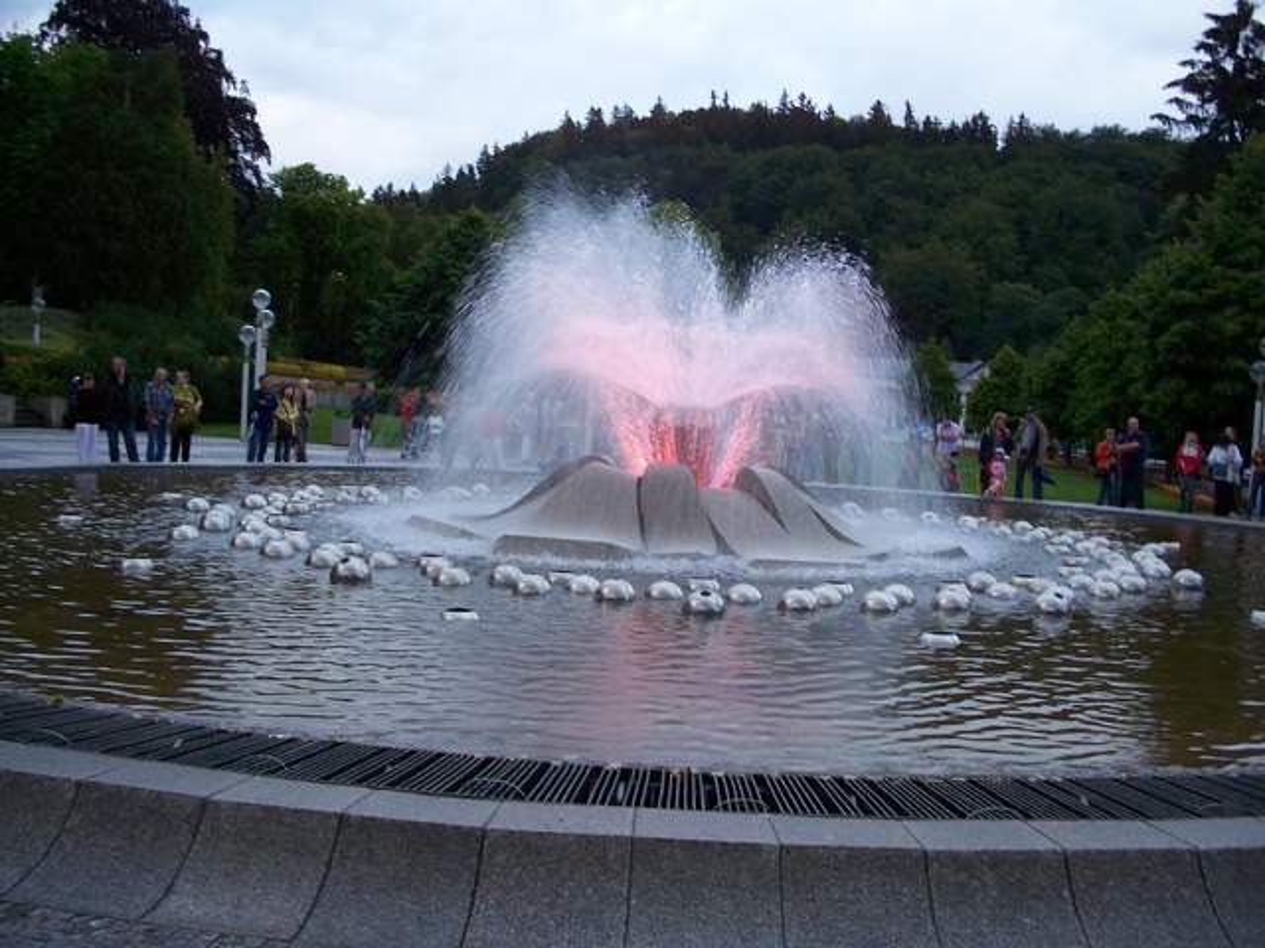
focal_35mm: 37
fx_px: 1352
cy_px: 474
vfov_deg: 38.7
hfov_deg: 50.1
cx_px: 632
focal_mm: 7.8
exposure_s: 1/25
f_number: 2.8
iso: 200
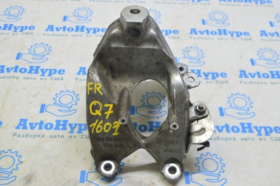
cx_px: 140
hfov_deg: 43.7
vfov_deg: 29.8
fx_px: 350
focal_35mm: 45
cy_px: 93
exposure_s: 1/20
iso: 400
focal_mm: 30
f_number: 5.6
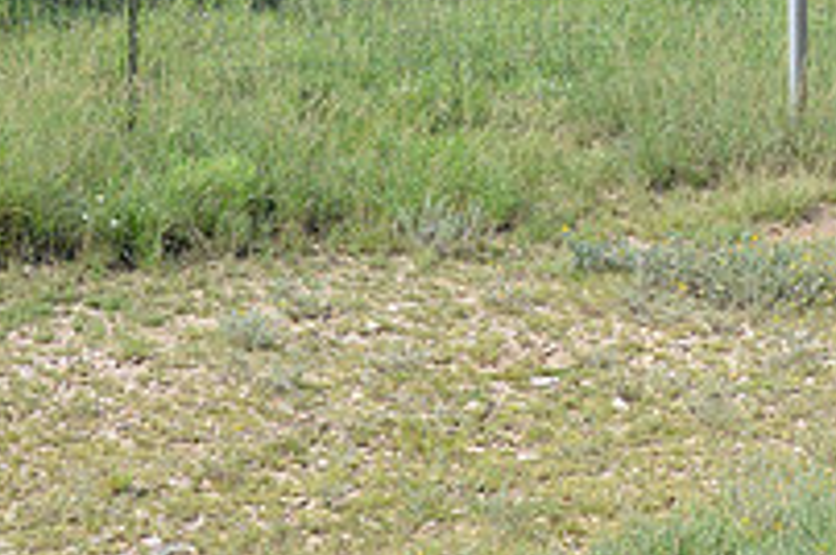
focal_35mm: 138
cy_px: -33
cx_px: 803
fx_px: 3200
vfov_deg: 9.8
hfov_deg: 14.7
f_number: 8
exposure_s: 1/250
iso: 125
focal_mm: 32
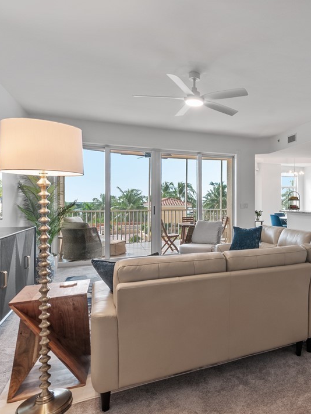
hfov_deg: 55.7
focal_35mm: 22
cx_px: 259
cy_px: 205
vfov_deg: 76.4
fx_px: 264
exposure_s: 1/4
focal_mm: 10
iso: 200
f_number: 8
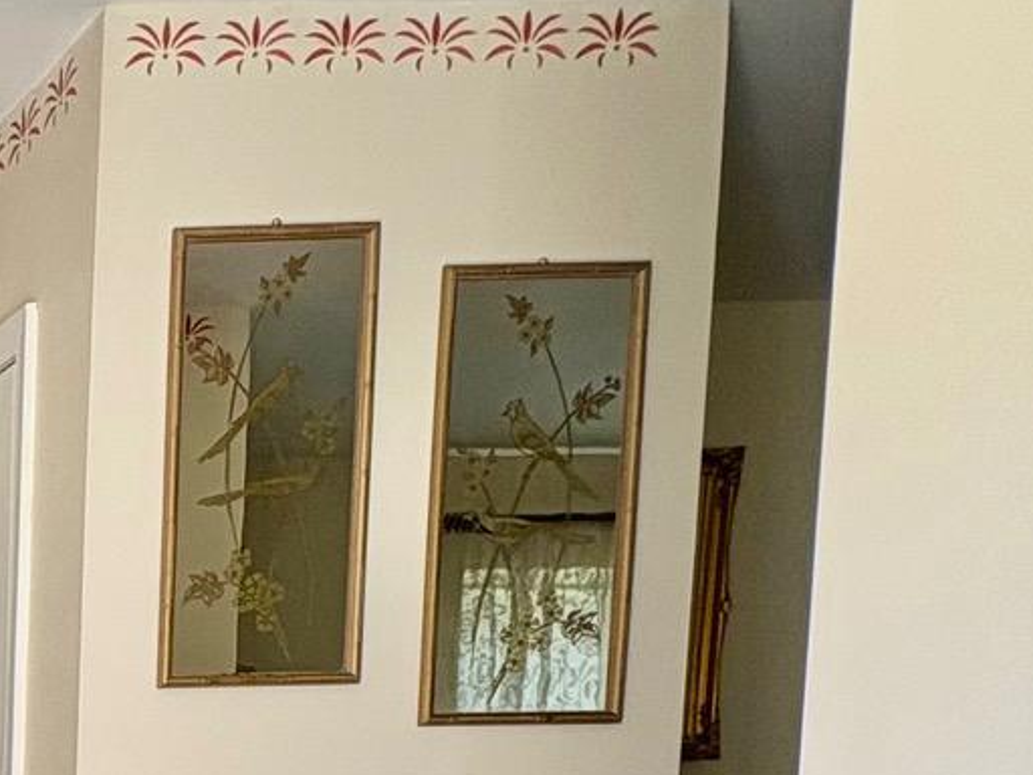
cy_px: 1045
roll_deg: +1.0
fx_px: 1671
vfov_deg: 22.8
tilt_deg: -4.2
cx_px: -744
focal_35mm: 56
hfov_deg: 22.8
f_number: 2.2
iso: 160
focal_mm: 2.22
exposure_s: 1/120
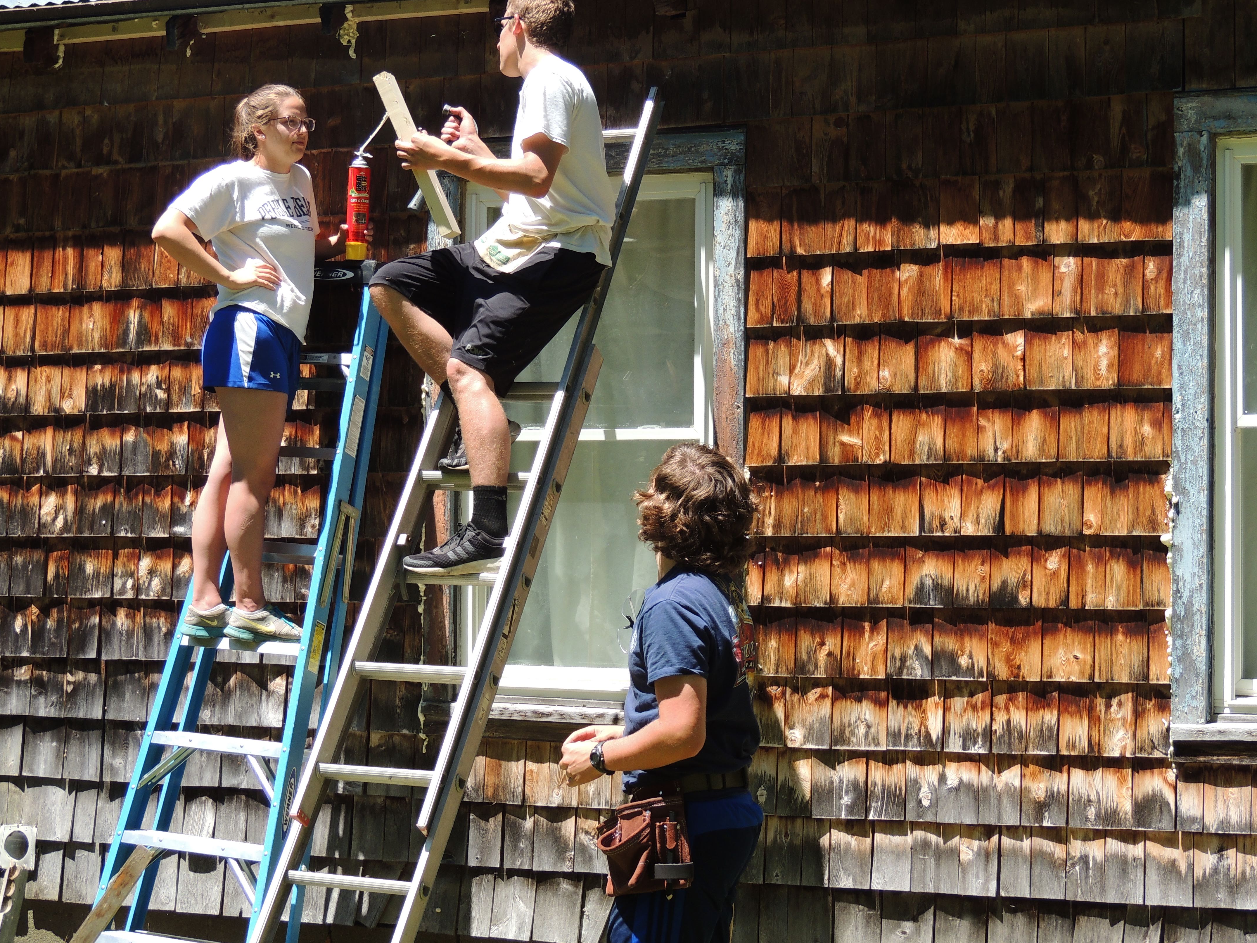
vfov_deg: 19.6
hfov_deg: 26.0
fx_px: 2724
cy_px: 458
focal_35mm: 75
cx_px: 637
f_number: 3.9
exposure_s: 1/400
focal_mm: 12.4
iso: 100
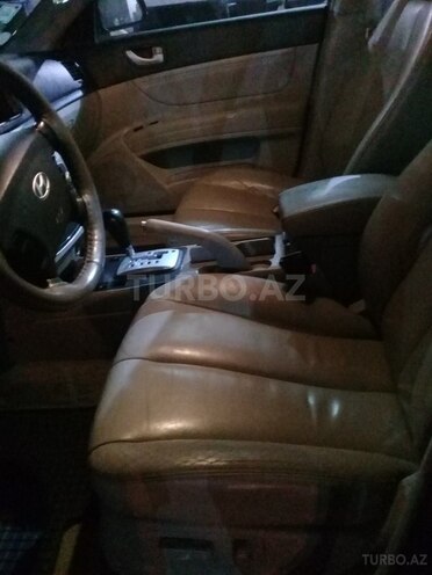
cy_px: 288
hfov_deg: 45.4
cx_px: 216
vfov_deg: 58.4
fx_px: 516
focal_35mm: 31
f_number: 2.2
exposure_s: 1/17
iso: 1250
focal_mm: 3.3
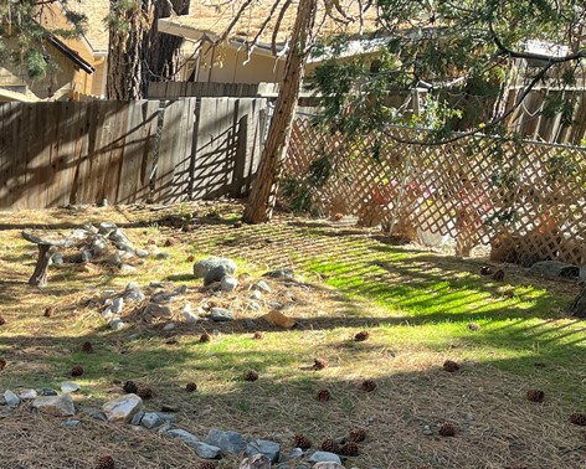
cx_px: -1
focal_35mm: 55
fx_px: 954
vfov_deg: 26.8
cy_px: 408
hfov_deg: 31.5
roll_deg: -3.7
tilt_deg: -27.4
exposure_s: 1/186
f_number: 1.6
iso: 40
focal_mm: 5.1
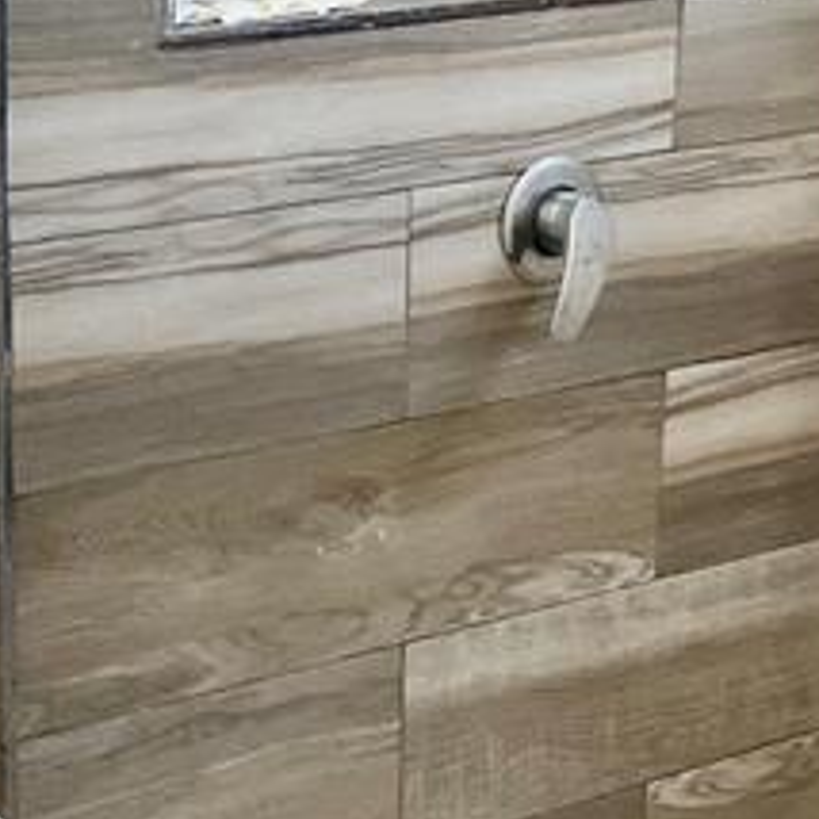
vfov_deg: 18.7
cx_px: 11
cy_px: 157
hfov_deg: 18.4
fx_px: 2463
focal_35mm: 92
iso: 100
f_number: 1.8
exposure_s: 1/60
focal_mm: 3
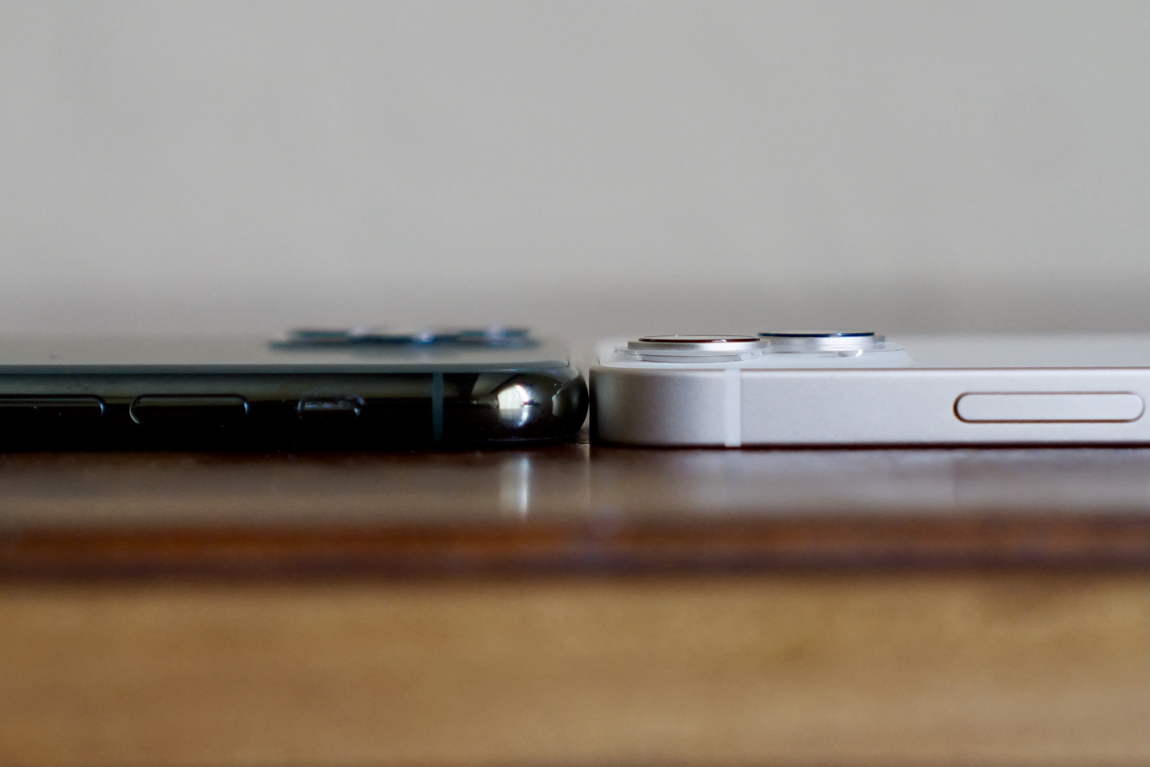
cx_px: 575
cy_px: 384
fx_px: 1118
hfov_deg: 54.4
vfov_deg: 37.9
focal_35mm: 35
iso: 640
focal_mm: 35
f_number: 2.8
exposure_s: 1/60
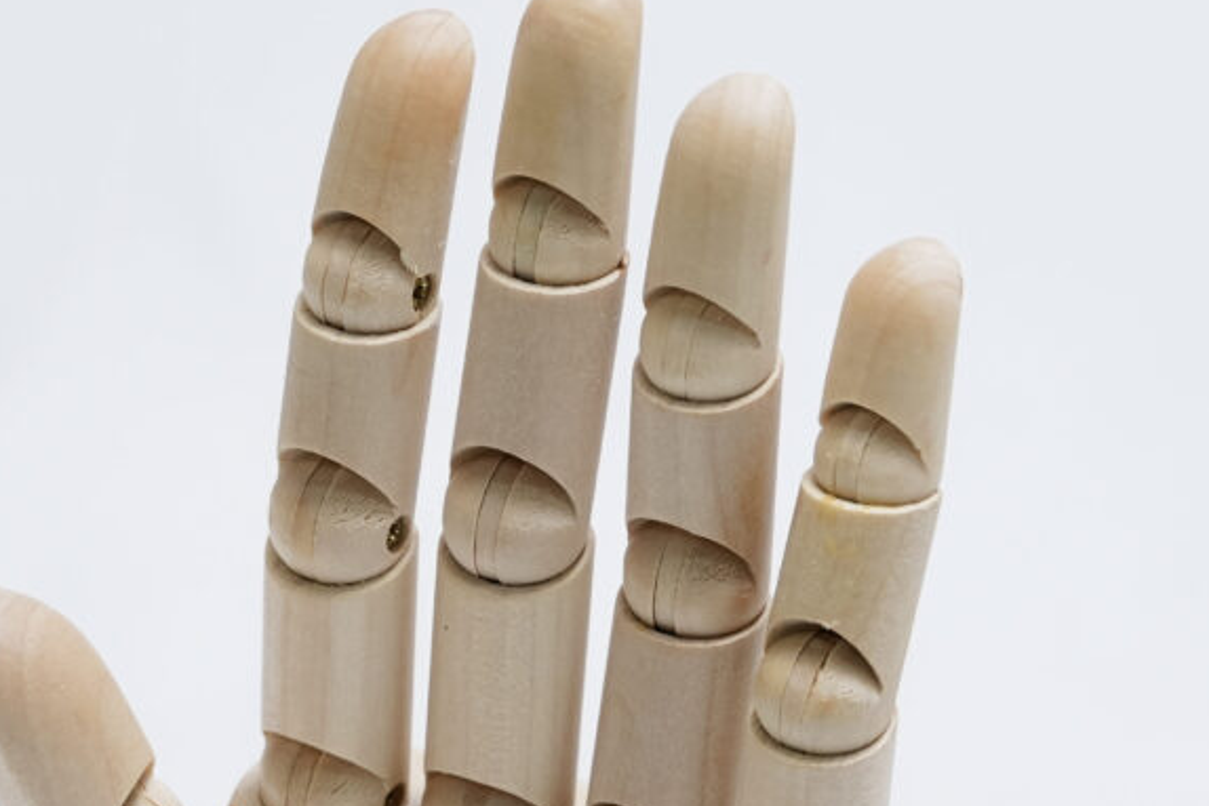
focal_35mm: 128
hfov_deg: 16.0
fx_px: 4299
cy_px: 416
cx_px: 562
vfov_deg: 10.7
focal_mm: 70
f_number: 11
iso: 4000
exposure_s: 1/125
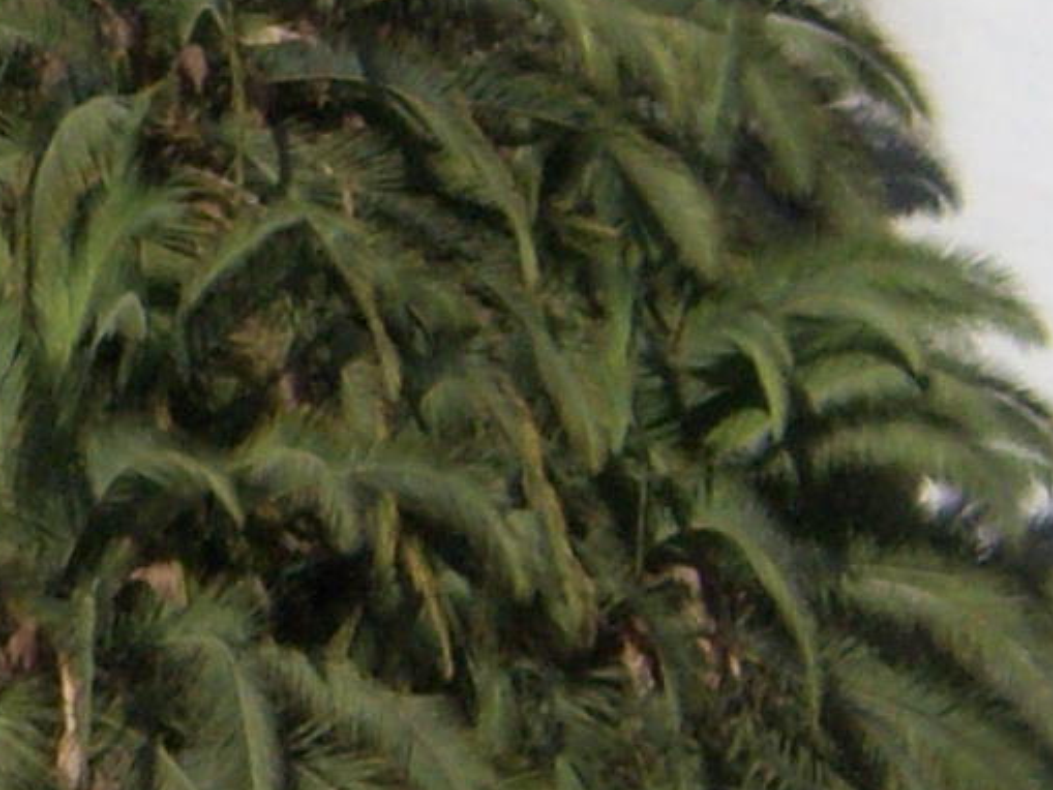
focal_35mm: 258
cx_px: -792
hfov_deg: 7.5
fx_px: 7850
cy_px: 432
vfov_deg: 5.8
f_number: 4.8
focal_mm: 7.5
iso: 80
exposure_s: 1/1250
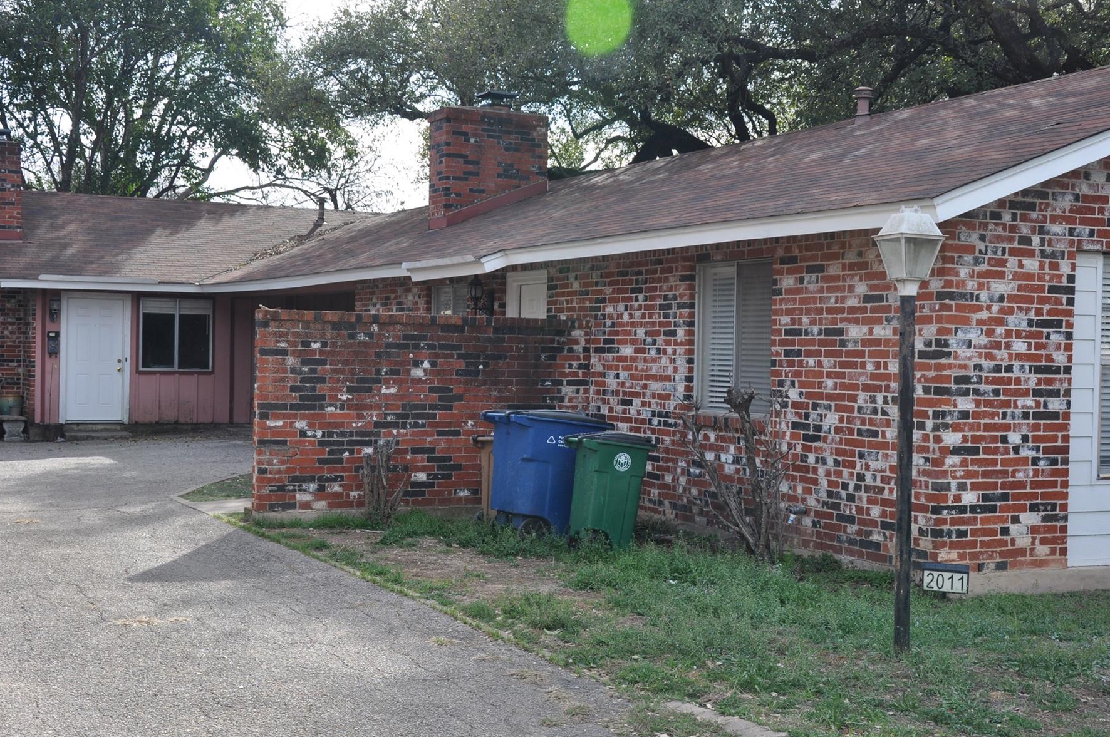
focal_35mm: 52
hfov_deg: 38.2
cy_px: 350
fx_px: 1601
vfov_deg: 25.9
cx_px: 574
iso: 200
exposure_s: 1/250
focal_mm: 30
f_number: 8
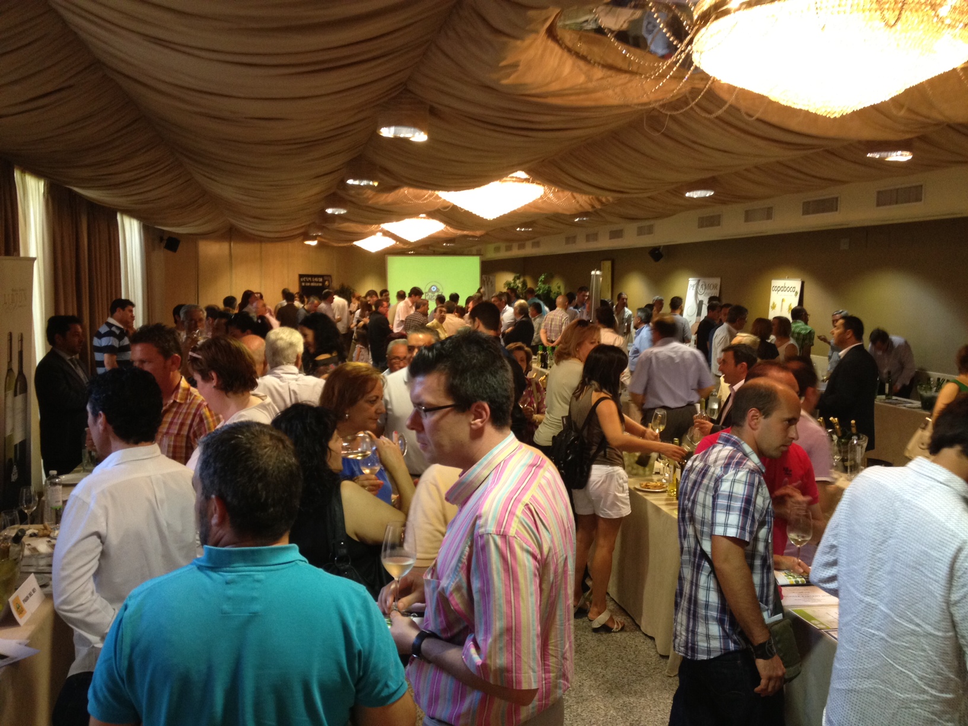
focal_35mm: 35
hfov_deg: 52.6
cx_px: 484
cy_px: 363
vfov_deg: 40.7
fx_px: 979
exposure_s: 1/20
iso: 200
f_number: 2.4
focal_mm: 4.28
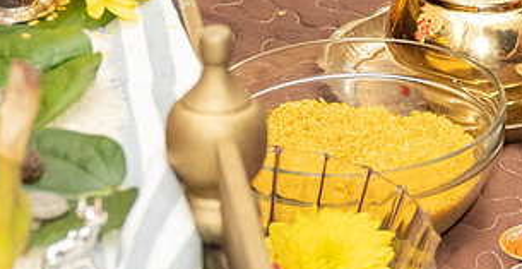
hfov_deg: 8.1
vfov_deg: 4.2
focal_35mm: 272
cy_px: 35
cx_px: 522
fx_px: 3691
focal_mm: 45
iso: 1000
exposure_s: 1/160
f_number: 3.2
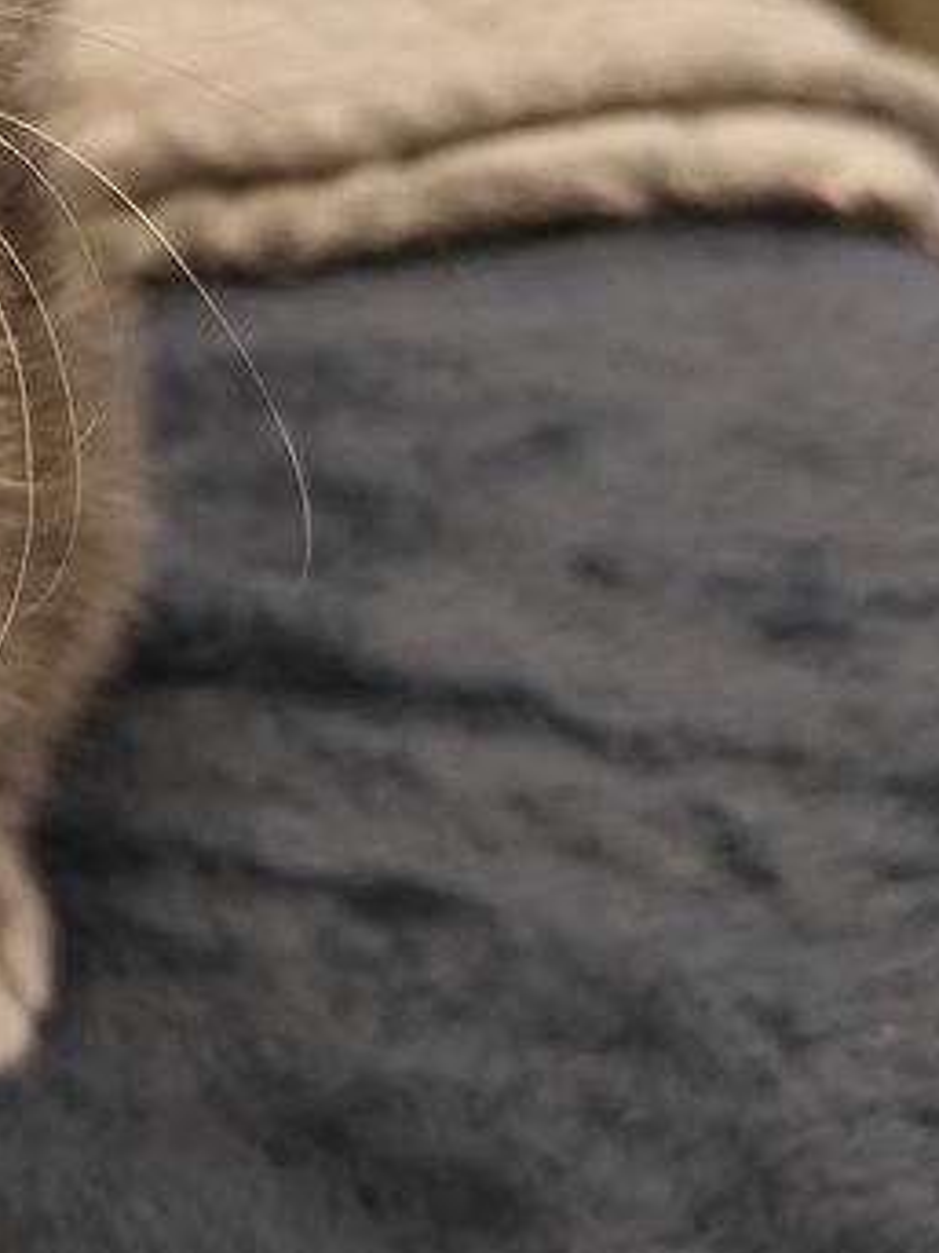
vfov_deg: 27.2
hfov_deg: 19.1
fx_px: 2533
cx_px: -362
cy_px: 241
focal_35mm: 70
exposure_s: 1/40
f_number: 1.8
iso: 400
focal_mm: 5.59
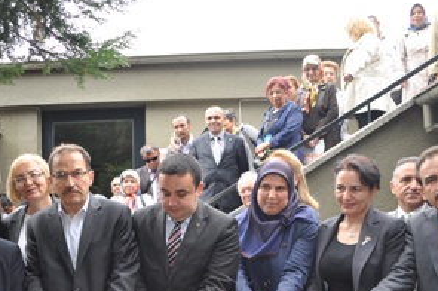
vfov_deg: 32.2
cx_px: 165
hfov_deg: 47.0
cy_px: 200
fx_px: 498
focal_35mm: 41
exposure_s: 1/200
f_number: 3.5
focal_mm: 18
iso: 200
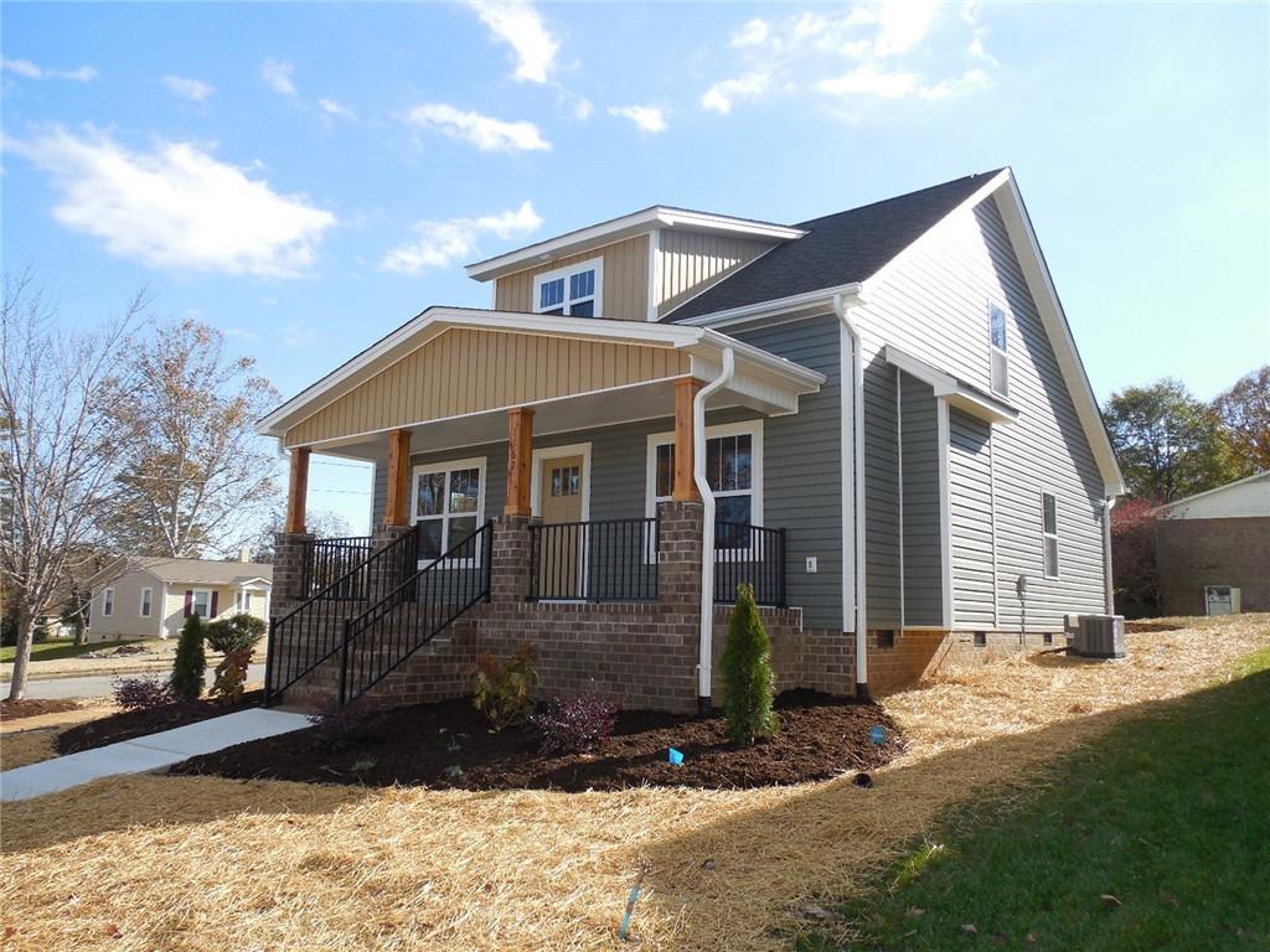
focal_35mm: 25
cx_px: 635
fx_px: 917
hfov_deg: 69.4
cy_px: 476
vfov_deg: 54.9
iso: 125
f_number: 3.3
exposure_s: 1/640
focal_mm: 4.5
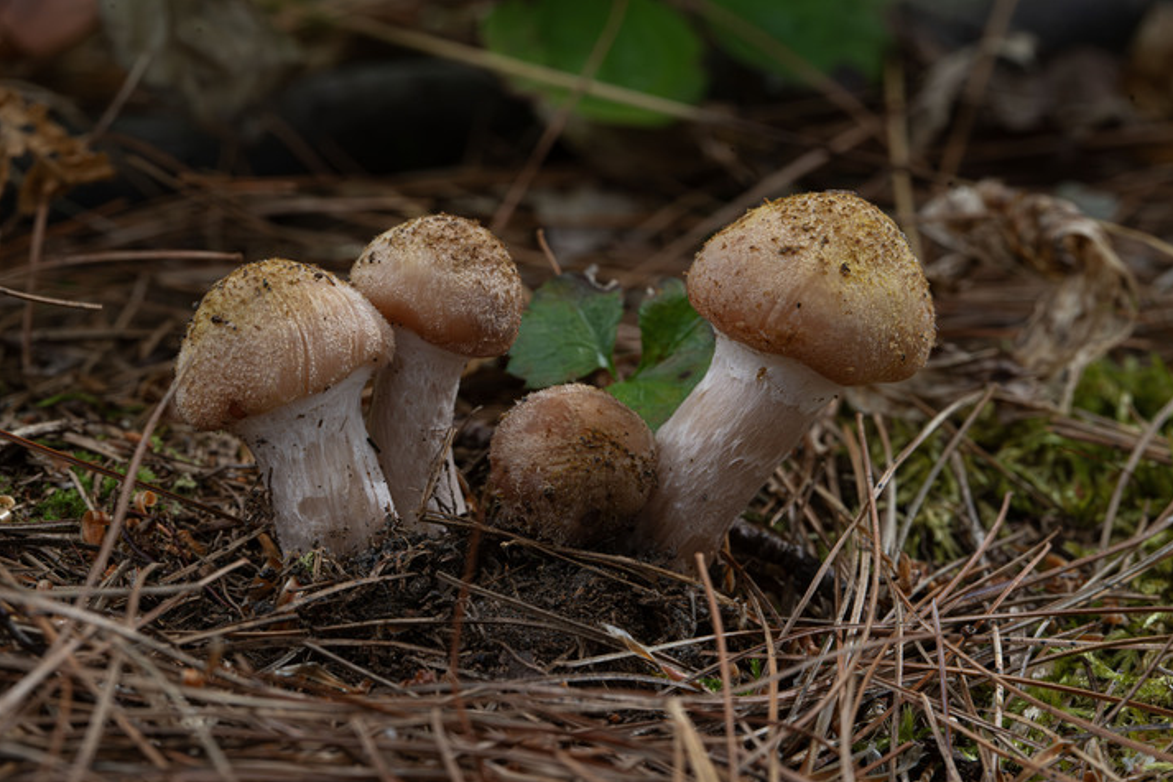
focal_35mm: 101
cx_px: 589
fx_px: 3290
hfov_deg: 20.2
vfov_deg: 13.5
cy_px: 393
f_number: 14
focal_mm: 100
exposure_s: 1/250
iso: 2000
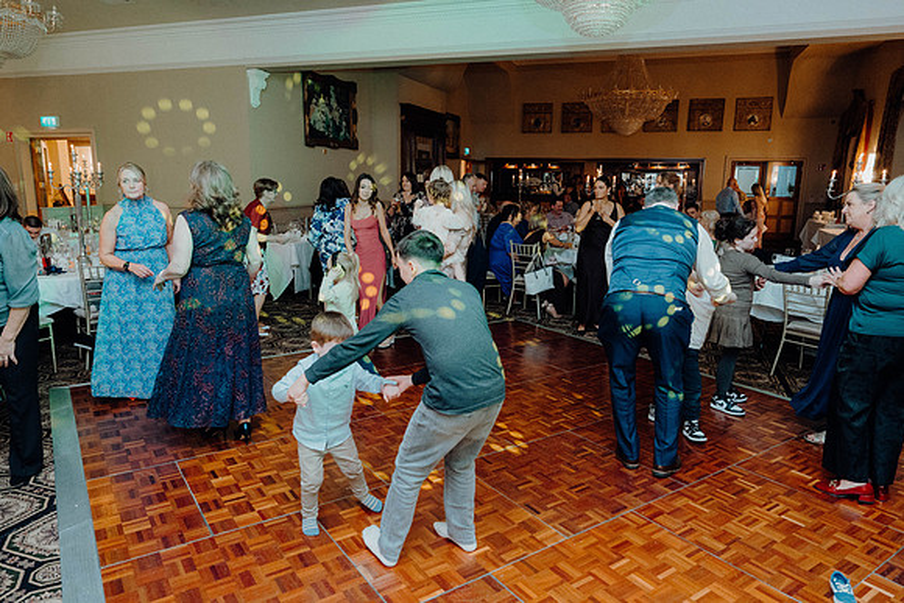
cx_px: 452
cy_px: 302
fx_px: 603
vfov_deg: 53.2
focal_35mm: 24
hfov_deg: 73.7
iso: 3200
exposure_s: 1/160
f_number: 3.5
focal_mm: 24
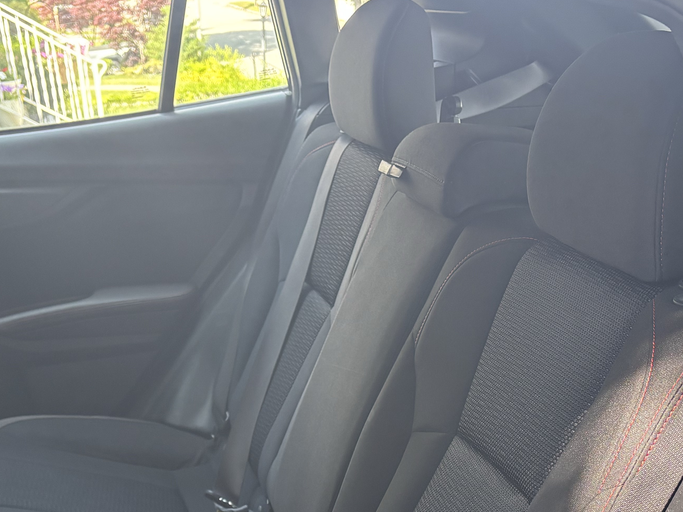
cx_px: 323
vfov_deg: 24.2
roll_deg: +4.7
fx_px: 1125
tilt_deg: -30.0
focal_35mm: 57
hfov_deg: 33.8
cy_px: 545
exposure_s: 1/121
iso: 100
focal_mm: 5.96
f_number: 1.6
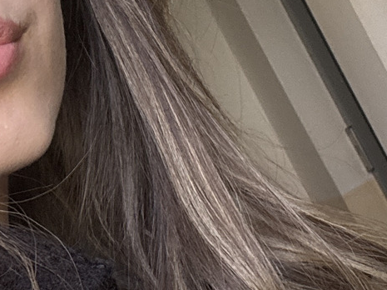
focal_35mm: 99
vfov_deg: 14.7
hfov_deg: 19.8
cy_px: 282
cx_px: 121
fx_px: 1106
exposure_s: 1/121
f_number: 1.9
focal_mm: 2.69
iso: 50
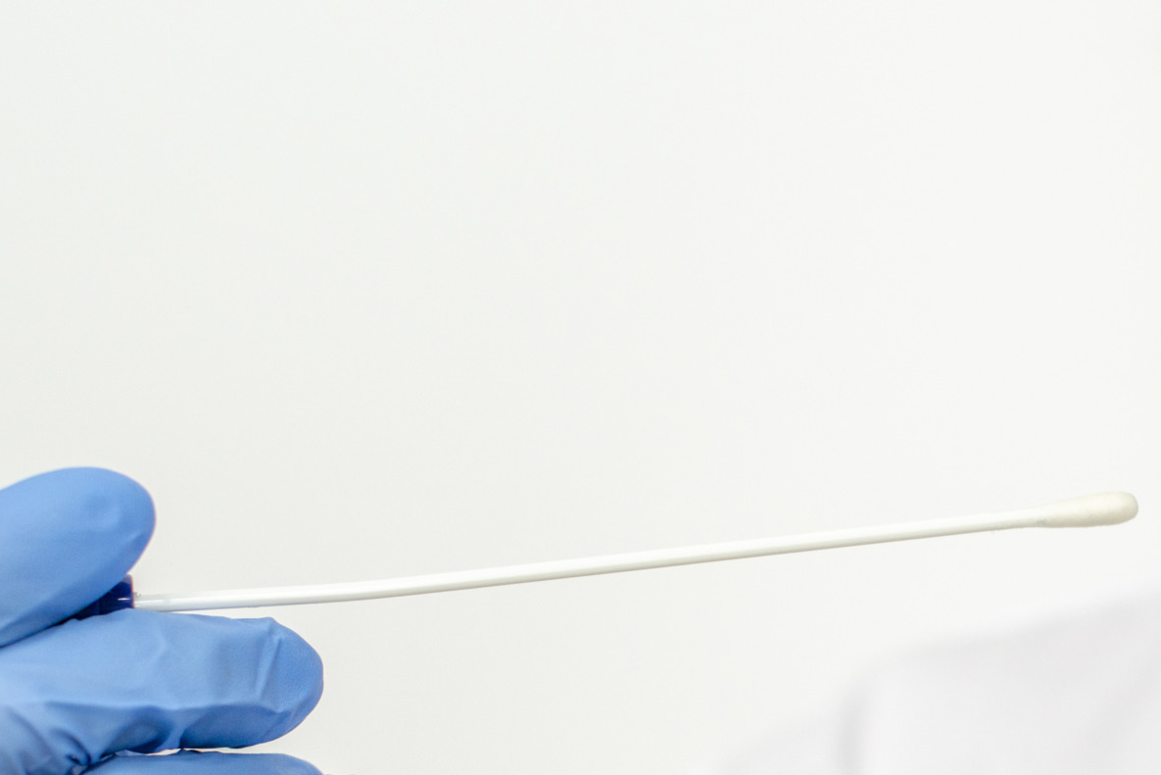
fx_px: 3484
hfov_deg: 18.7
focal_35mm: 108
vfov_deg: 12.6
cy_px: 696
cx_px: 942
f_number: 4
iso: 800
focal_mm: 50
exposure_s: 1/250
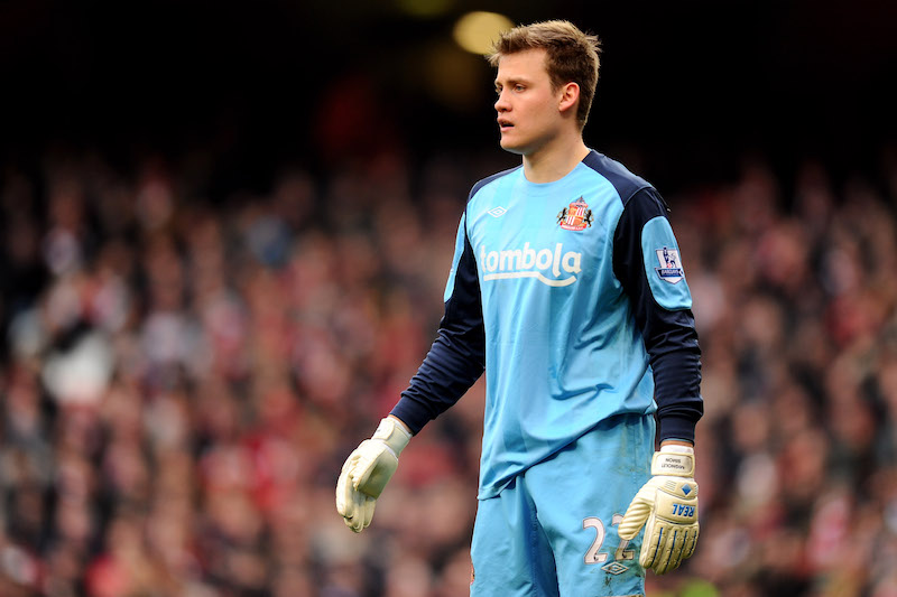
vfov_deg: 3.4
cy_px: 298
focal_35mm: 400
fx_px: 9964
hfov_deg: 5.2
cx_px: 448
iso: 800
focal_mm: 400
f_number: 2.8
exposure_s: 1/800
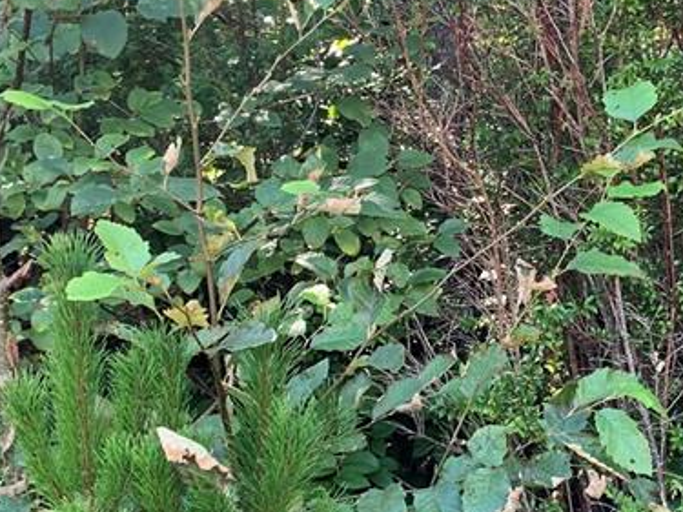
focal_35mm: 71
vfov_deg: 20.7
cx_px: 636
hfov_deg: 26.3
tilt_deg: -3.6
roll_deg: +1.3
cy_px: 204
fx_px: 1400
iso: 80
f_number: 1.8
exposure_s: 1/121
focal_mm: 4.25
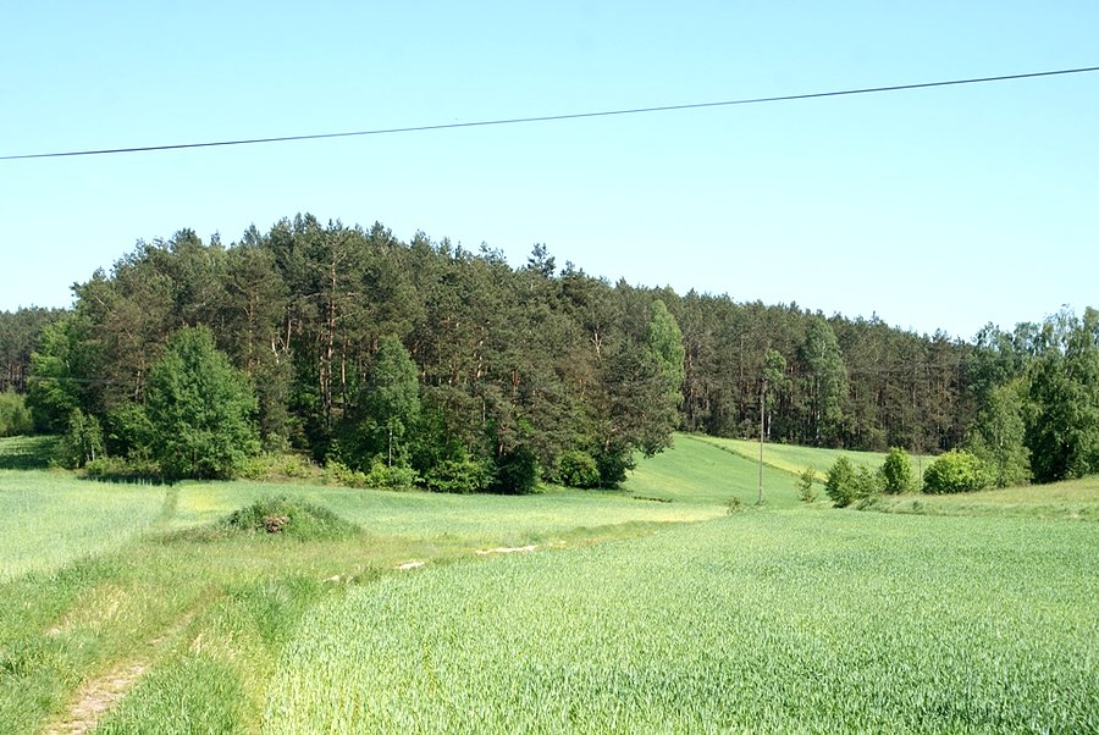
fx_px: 2292
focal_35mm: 75
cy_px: 368
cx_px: 550
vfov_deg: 18.2
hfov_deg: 27.0
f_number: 9
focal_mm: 50
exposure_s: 1/125
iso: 100
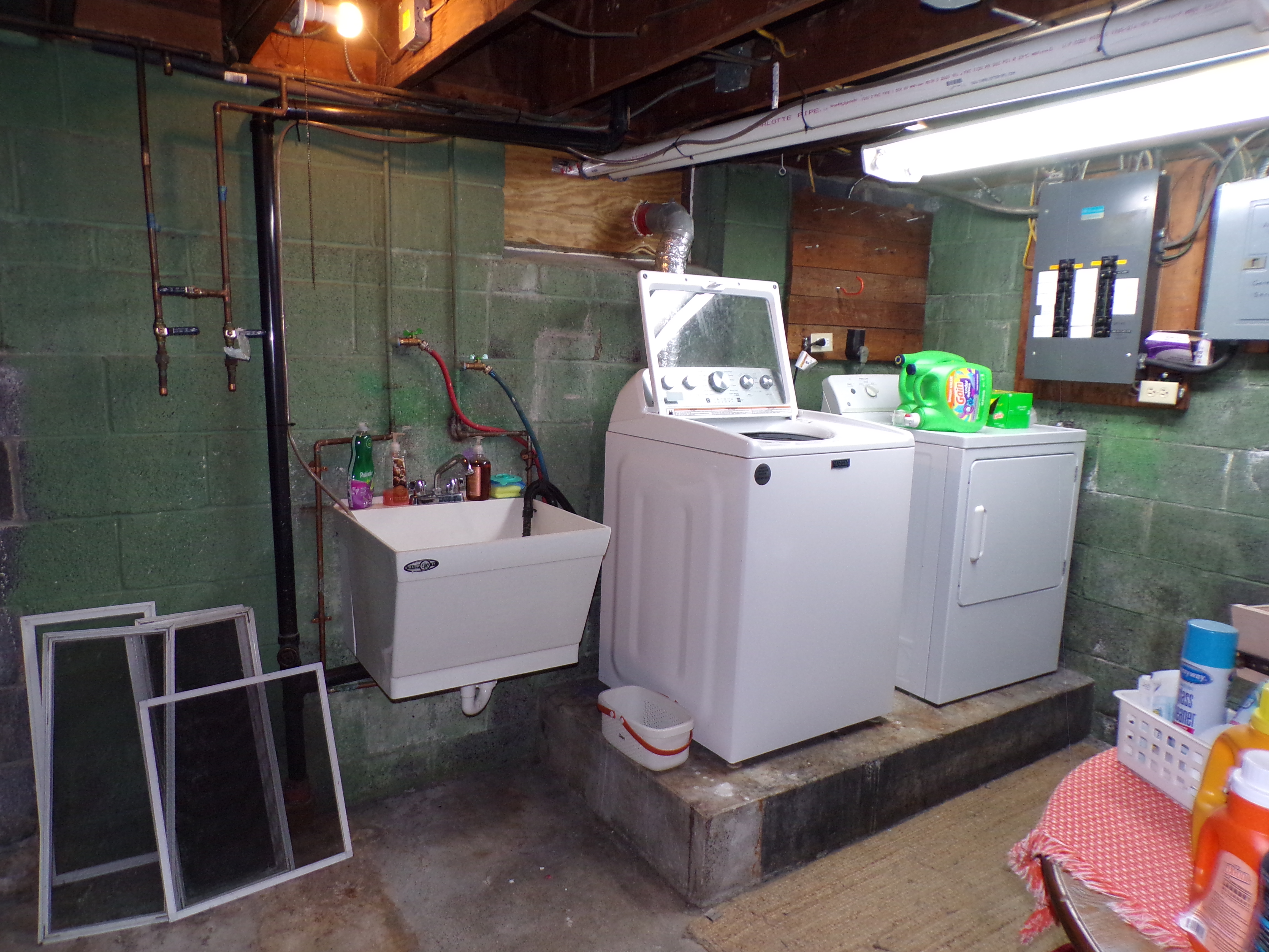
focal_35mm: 24
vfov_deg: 56.8
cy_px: 476
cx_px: 634
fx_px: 880
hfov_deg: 71.6
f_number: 3
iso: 200
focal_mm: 4.3
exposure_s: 1/34
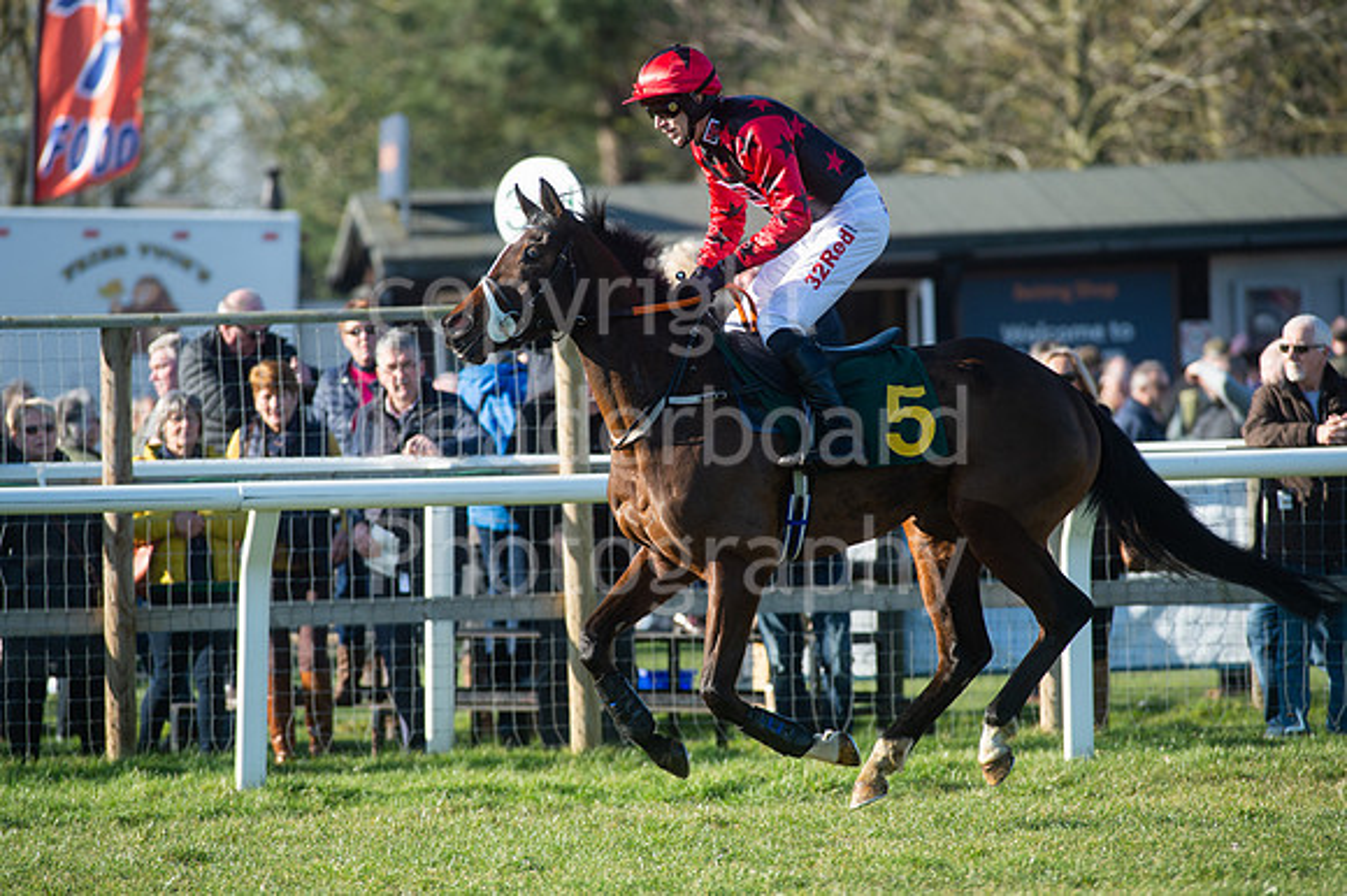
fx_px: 11218
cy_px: 448
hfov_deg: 6.9
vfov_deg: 4.6
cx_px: 674
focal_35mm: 300
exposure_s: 1/3200
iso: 800
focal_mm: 300
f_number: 7.1
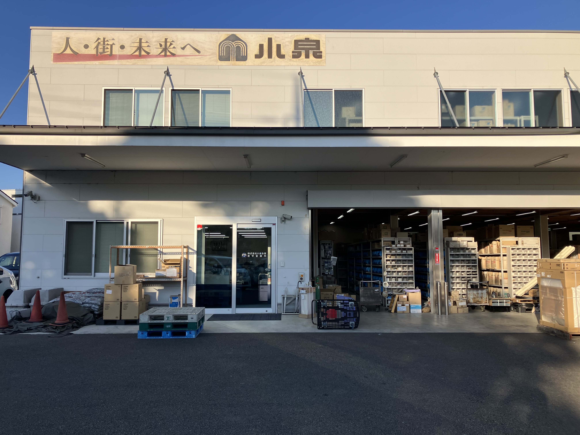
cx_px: 290
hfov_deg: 63.4
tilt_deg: +4.7
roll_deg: +0.8
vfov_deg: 49.7
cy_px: 218
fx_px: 469
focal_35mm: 28
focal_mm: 3.99
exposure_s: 1/1946
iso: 32
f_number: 1.8
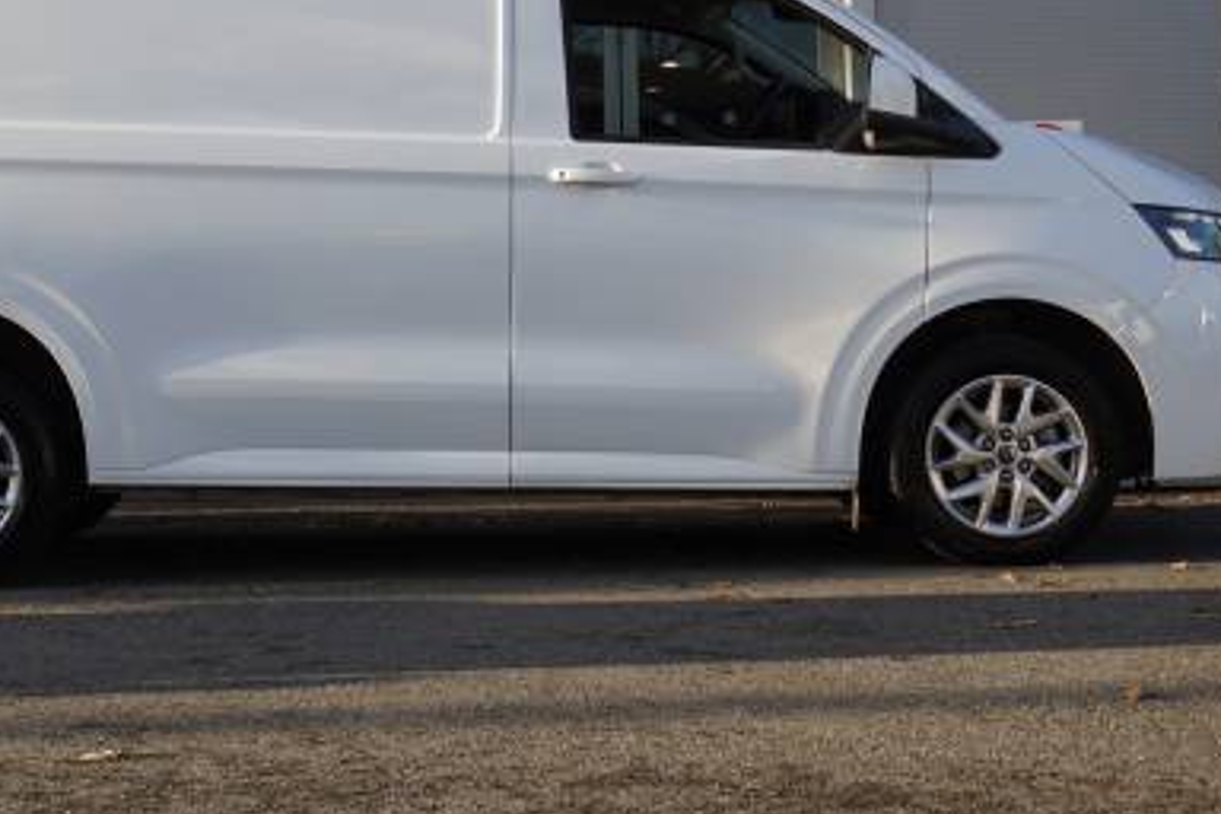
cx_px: 426
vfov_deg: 17.0
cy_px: 188
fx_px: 2713
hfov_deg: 25.3
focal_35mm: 80
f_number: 4.5
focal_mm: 32
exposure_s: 1/200
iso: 125
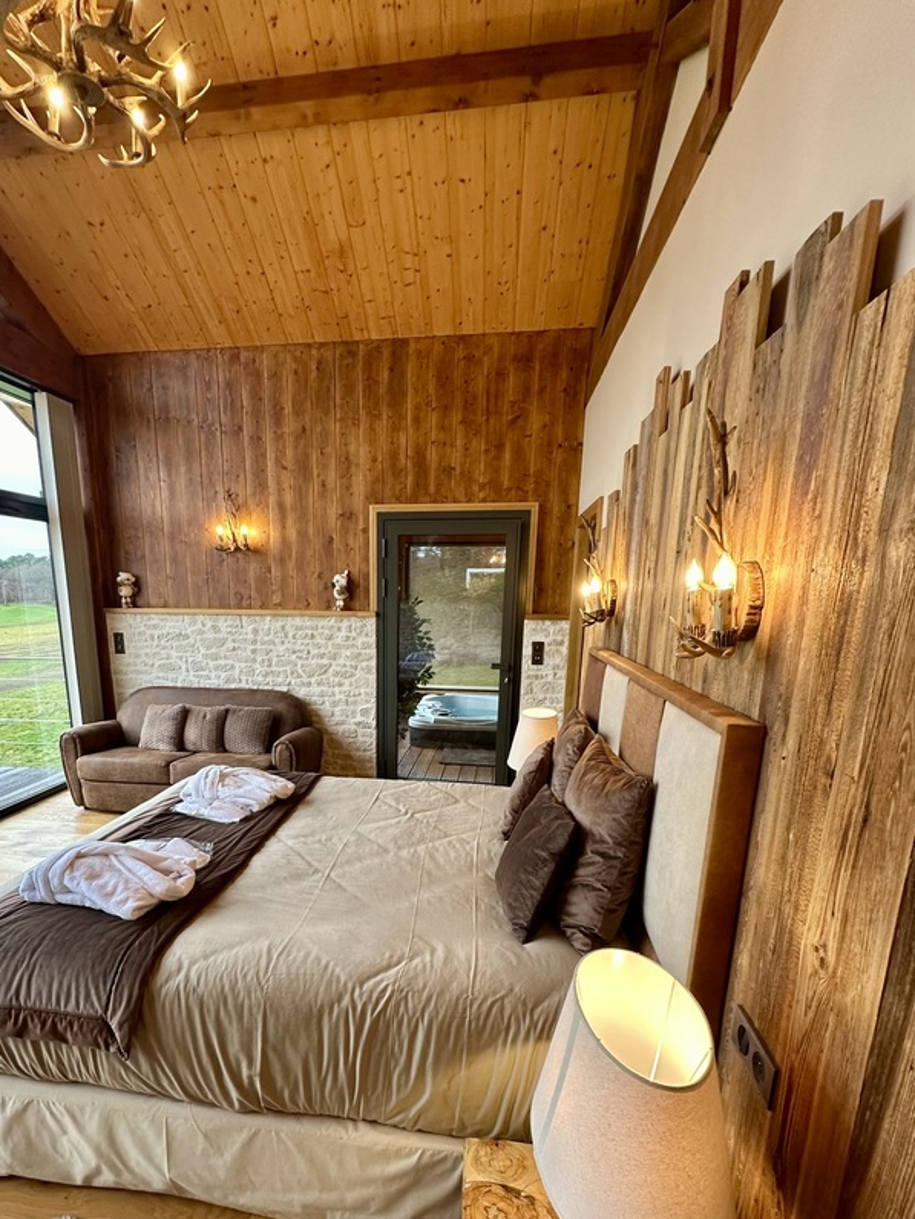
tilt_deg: -14.2
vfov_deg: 86.5
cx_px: 397
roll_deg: -0.4
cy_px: 741
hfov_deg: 71.3
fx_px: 634
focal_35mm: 18
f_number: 2.2
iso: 160
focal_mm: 2.22
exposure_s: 1/99
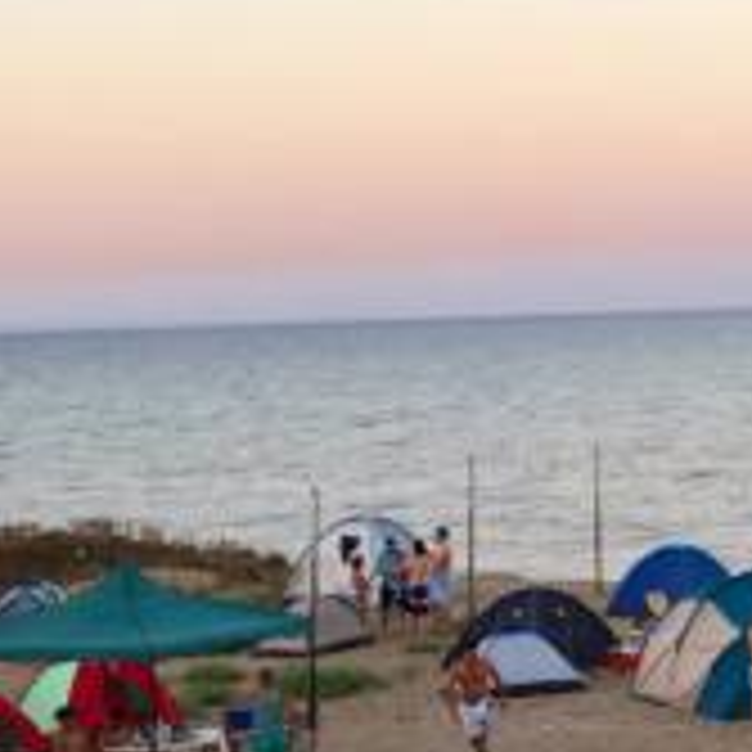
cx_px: 1189
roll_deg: +1.8
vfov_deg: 17.1
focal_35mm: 102
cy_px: 378
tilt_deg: -1.7
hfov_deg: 15.5
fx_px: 2507
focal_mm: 3.99
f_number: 1.8
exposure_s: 1/174
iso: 20
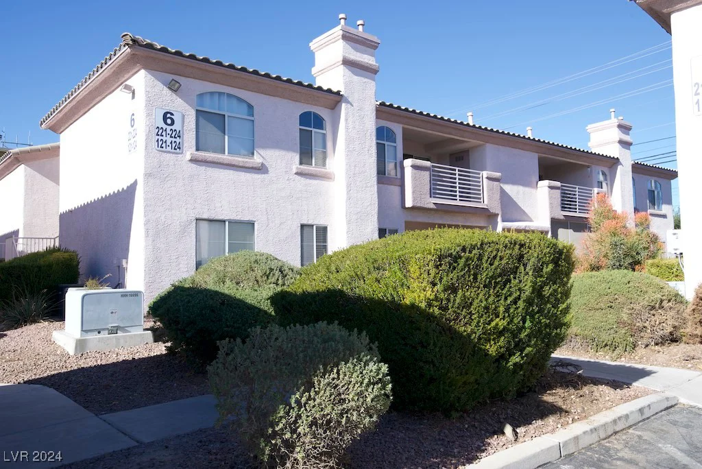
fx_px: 585
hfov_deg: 61.9
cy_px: 234
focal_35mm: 30
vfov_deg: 43.7
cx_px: 351
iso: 125
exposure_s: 1/125
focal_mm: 30
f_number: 10
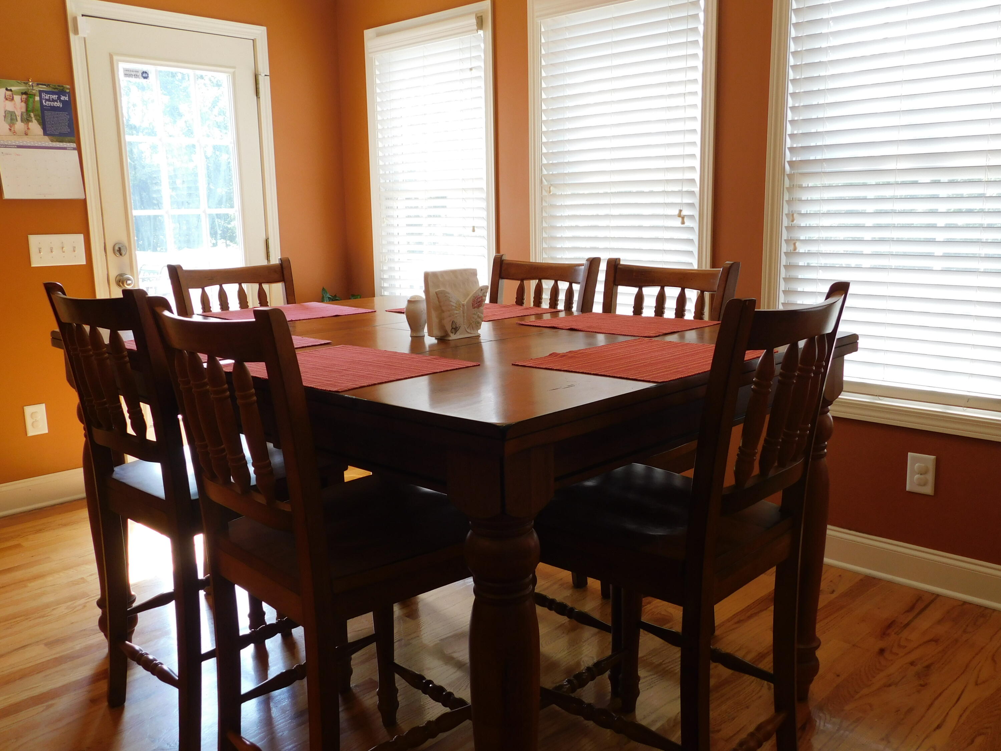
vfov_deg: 46.8
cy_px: 376
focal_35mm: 30
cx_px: 500
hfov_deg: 60.0
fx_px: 868
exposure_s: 1/60
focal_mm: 5.3
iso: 125
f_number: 3.2
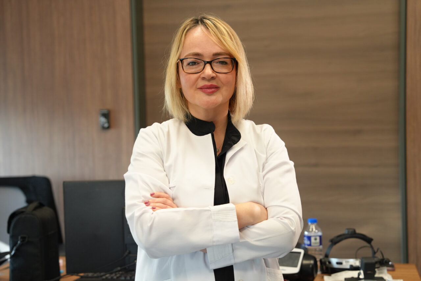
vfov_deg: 21.2
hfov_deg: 31.4
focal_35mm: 64
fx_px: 748
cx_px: 210
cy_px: 140
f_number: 3.5
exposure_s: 1/320
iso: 1250
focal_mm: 64
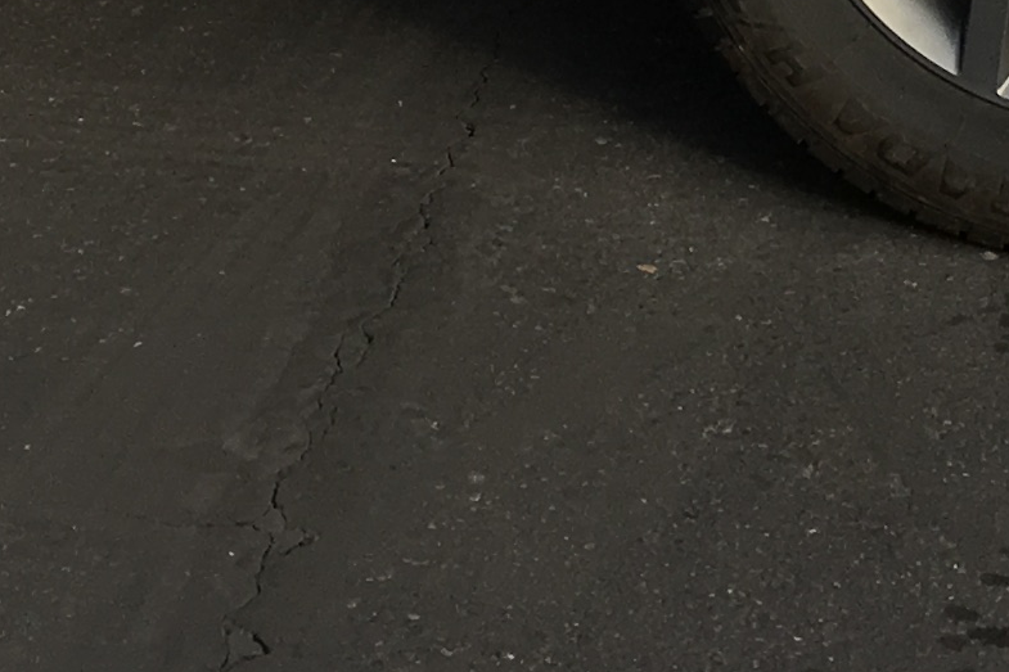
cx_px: 235
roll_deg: +0.3
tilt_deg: -3.7
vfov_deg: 8.0
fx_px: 4343
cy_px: -1073
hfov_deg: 13.2
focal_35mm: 155
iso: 25
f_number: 2.2
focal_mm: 4.15
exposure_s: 1/610
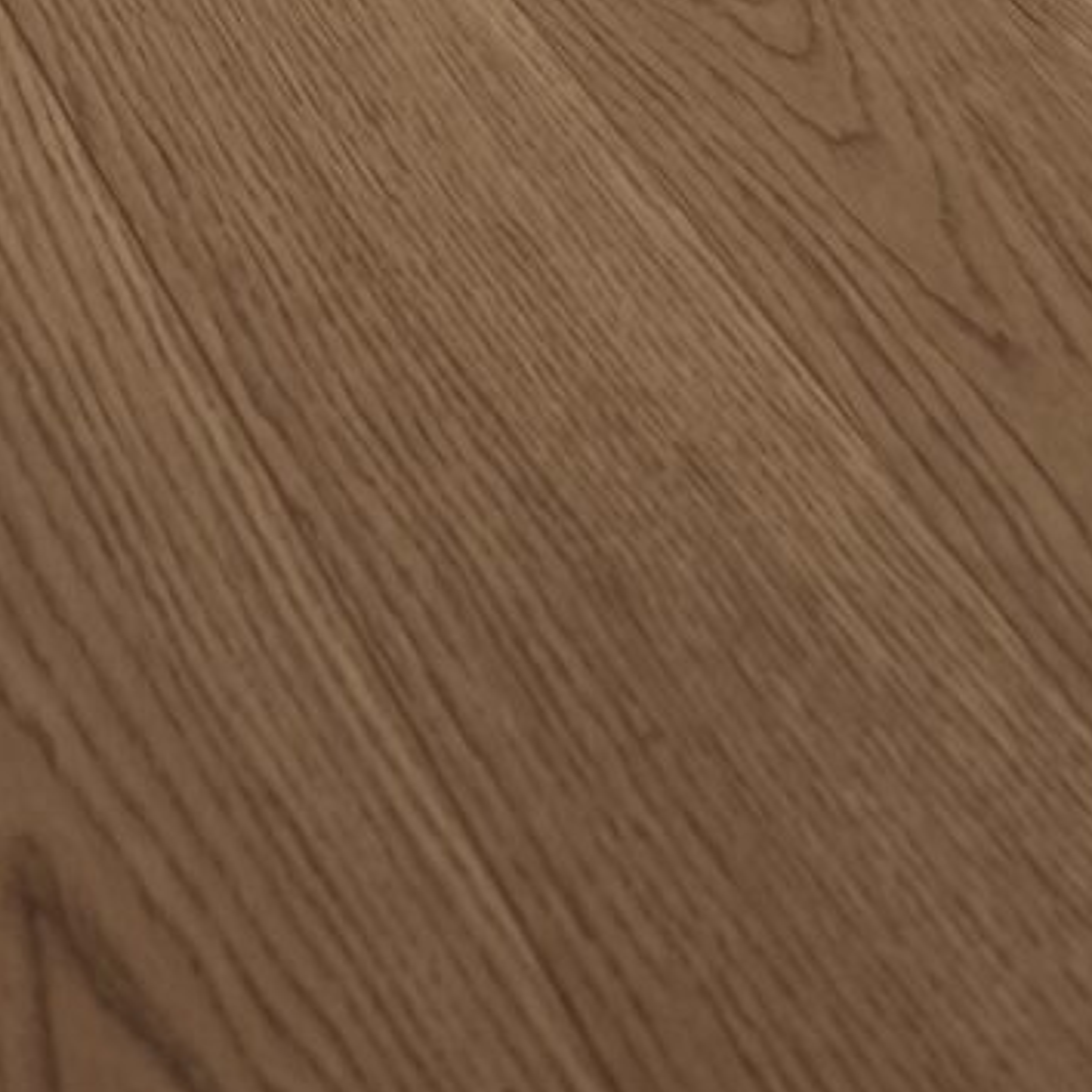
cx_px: 787
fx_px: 3284
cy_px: -743
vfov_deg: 16.4
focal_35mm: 92
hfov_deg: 18.8
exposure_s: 1/100
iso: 160
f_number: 1.7
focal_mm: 5.35
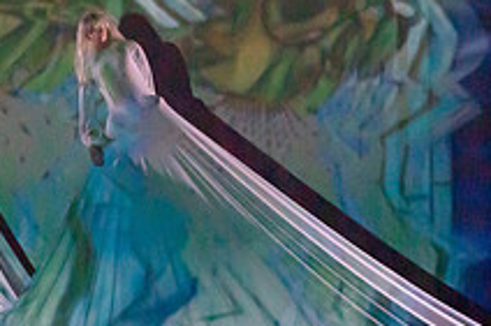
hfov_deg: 4.8
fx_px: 5778
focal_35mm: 424
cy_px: -6
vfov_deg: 3.2
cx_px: -97
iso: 8000
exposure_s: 1/250
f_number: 5
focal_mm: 148
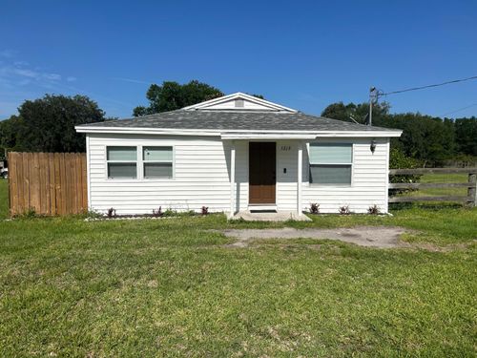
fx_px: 358
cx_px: 238
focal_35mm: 26
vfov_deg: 53.1
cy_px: 179
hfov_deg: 67.3
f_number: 1.5
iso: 50
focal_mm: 5.7
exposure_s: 1/9434
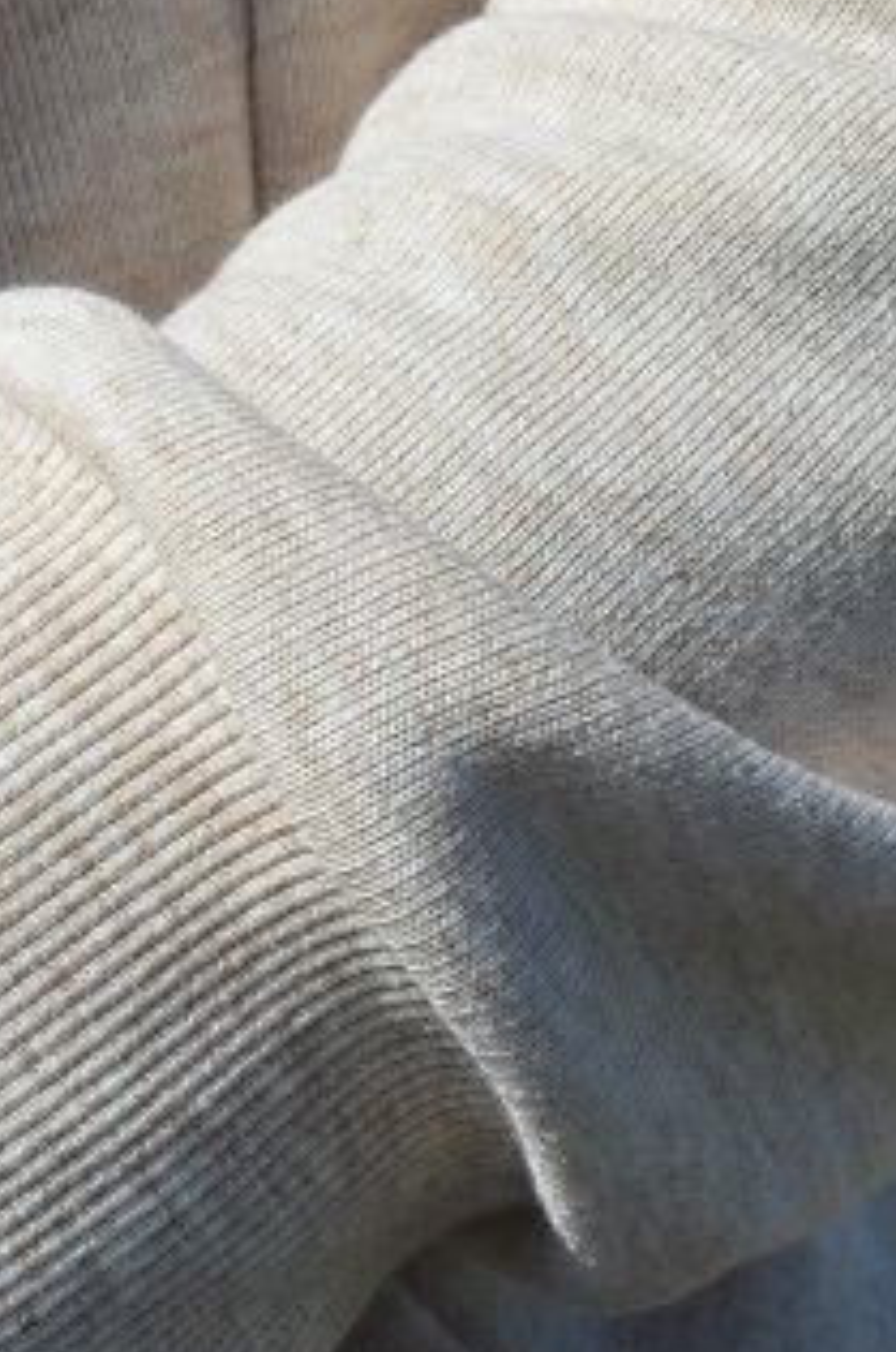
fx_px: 14772
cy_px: 378
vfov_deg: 5.2
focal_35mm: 394
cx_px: -514
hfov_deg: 3.5
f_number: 9
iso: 100
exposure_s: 1/320
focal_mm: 55
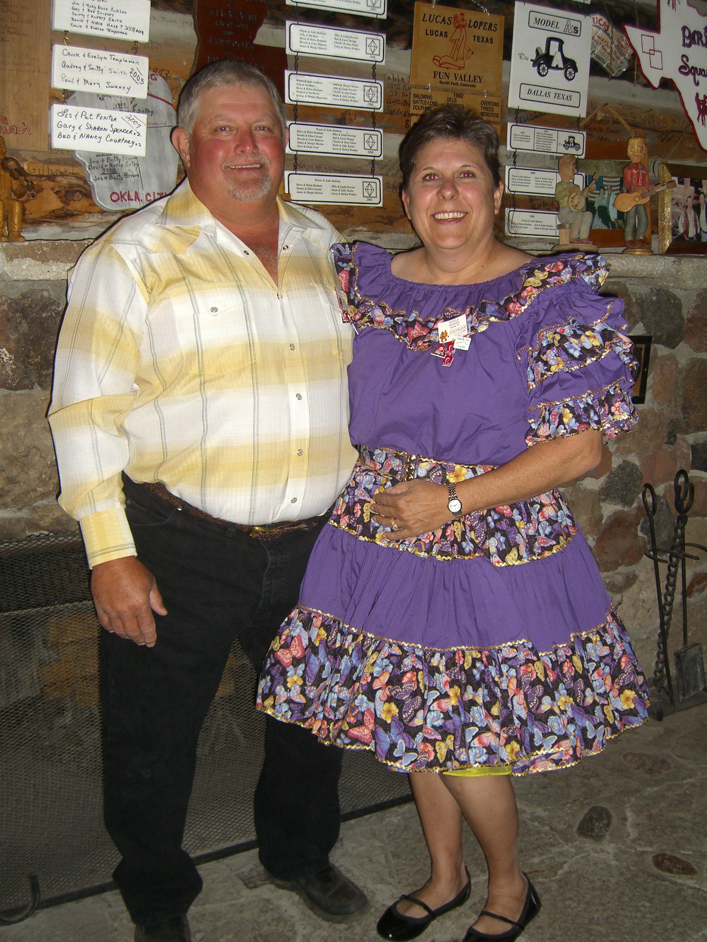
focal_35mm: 38
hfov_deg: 37.7
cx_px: 354
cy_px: 471
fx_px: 1035
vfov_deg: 49.0
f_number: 2.8
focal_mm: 7.9
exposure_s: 1/60
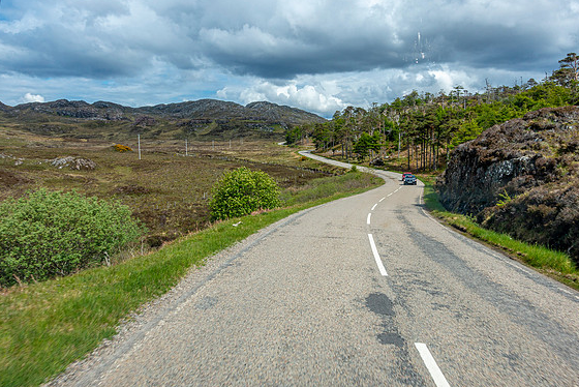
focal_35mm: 29
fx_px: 467
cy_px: 194
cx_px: 287
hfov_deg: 63.6
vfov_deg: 45.0
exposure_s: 1/400
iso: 125
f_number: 7.1
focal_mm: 10.42
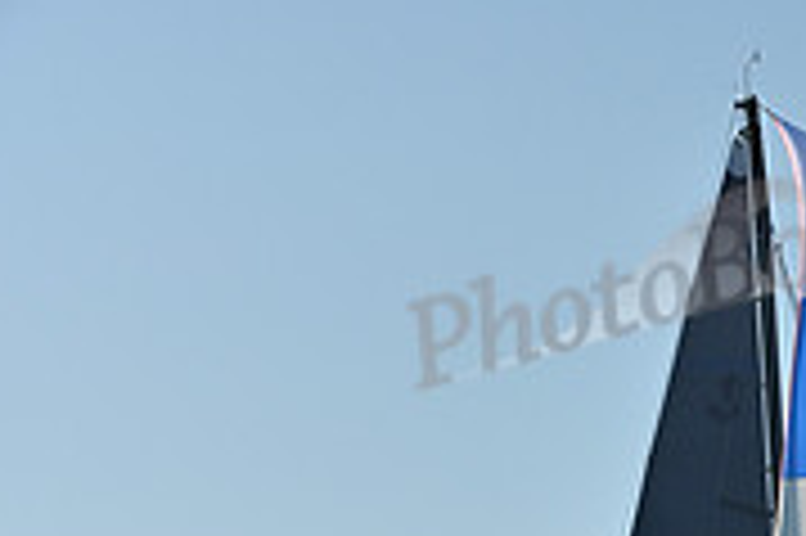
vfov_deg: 6.0
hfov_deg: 8.8
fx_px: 5078
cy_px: 858
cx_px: 1279
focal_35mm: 227
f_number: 7.1
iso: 320
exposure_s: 1/1600
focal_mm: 70
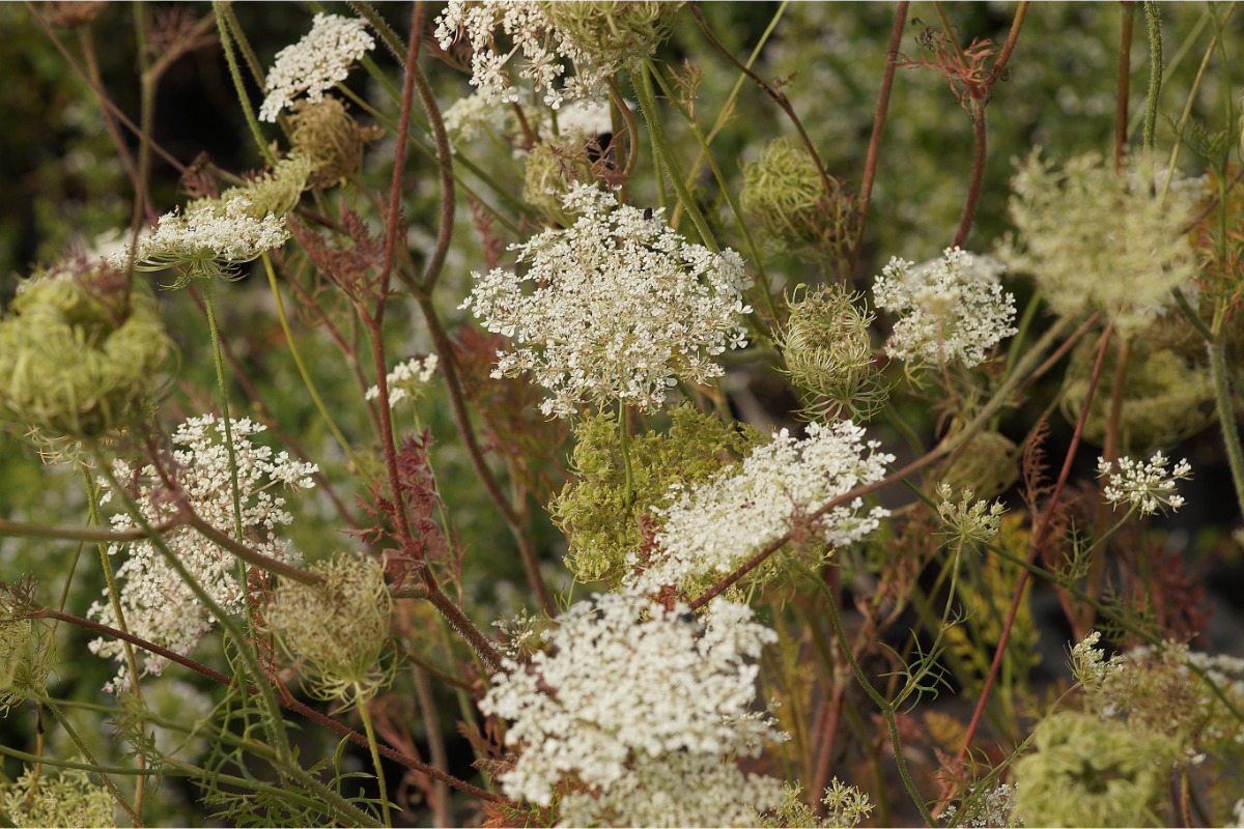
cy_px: 414
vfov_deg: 9.1
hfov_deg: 13.7
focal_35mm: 150
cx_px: 622
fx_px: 5183
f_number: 8
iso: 100
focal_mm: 100
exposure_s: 1/200
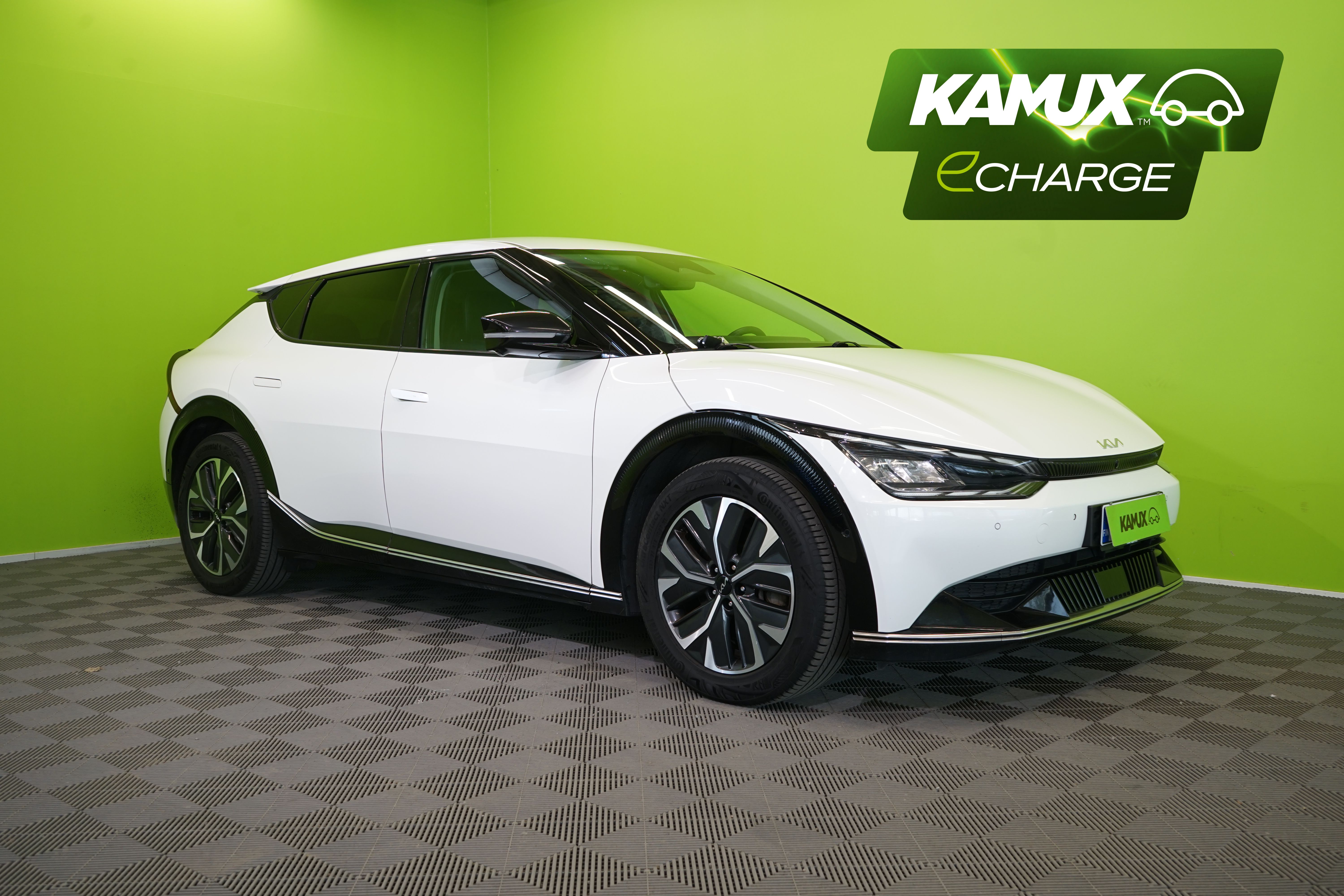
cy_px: 448
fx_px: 1269
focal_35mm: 34
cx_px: 672
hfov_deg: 55.8
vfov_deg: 38.9
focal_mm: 34
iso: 400
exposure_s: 1/40
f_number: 6.3
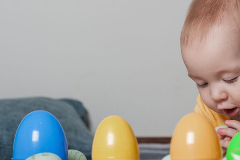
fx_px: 1012
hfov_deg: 13.4
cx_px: 210
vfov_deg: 9.0
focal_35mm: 152
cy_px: 73
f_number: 5.6
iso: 200
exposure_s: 1/200
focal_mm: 85
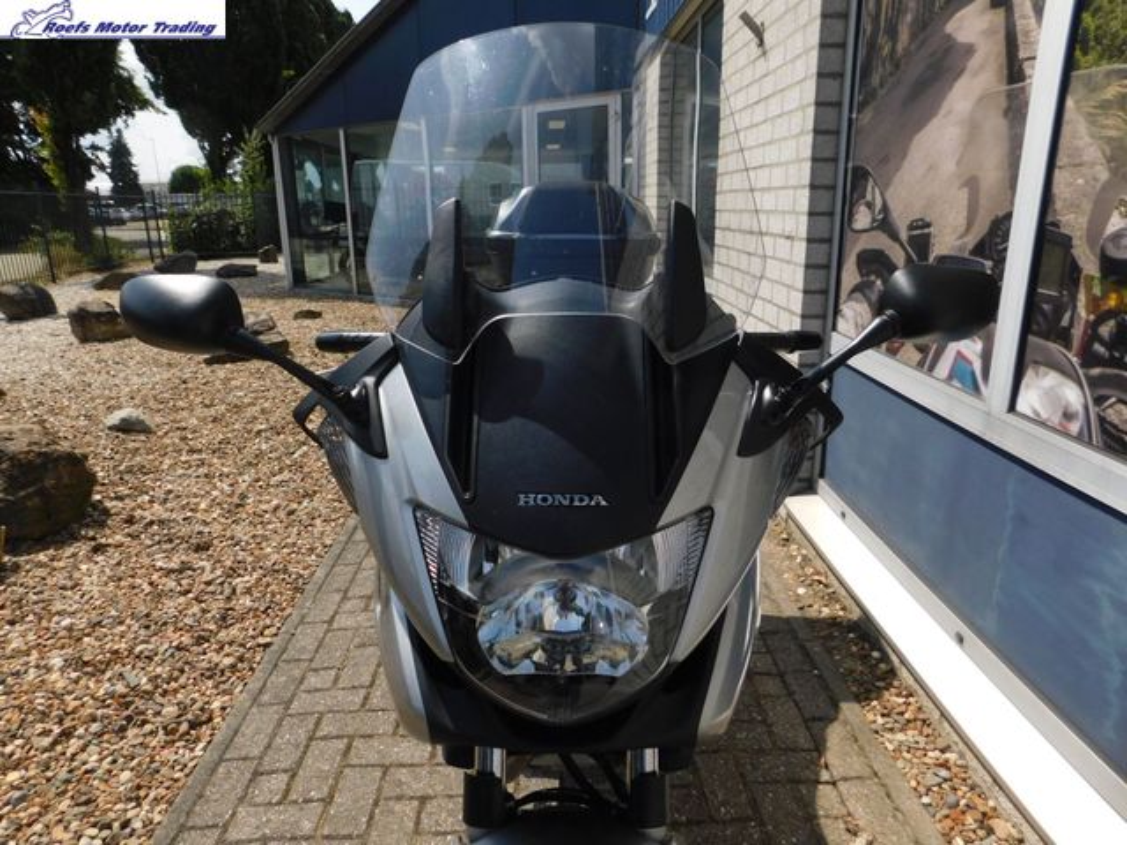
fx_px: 749
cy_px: 422
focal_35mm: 23
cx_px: 564
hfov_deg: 73.9
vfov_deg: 58.9
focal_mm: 4
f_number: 6
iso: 125
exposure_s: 1/500
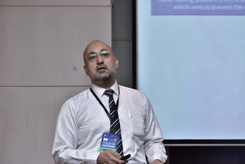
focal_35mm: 105
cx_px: 122
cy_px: 82
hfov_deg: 19.4
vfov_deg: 13.1
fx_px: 715
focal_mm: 70
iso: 1000
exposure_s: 1/50
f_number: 6.3
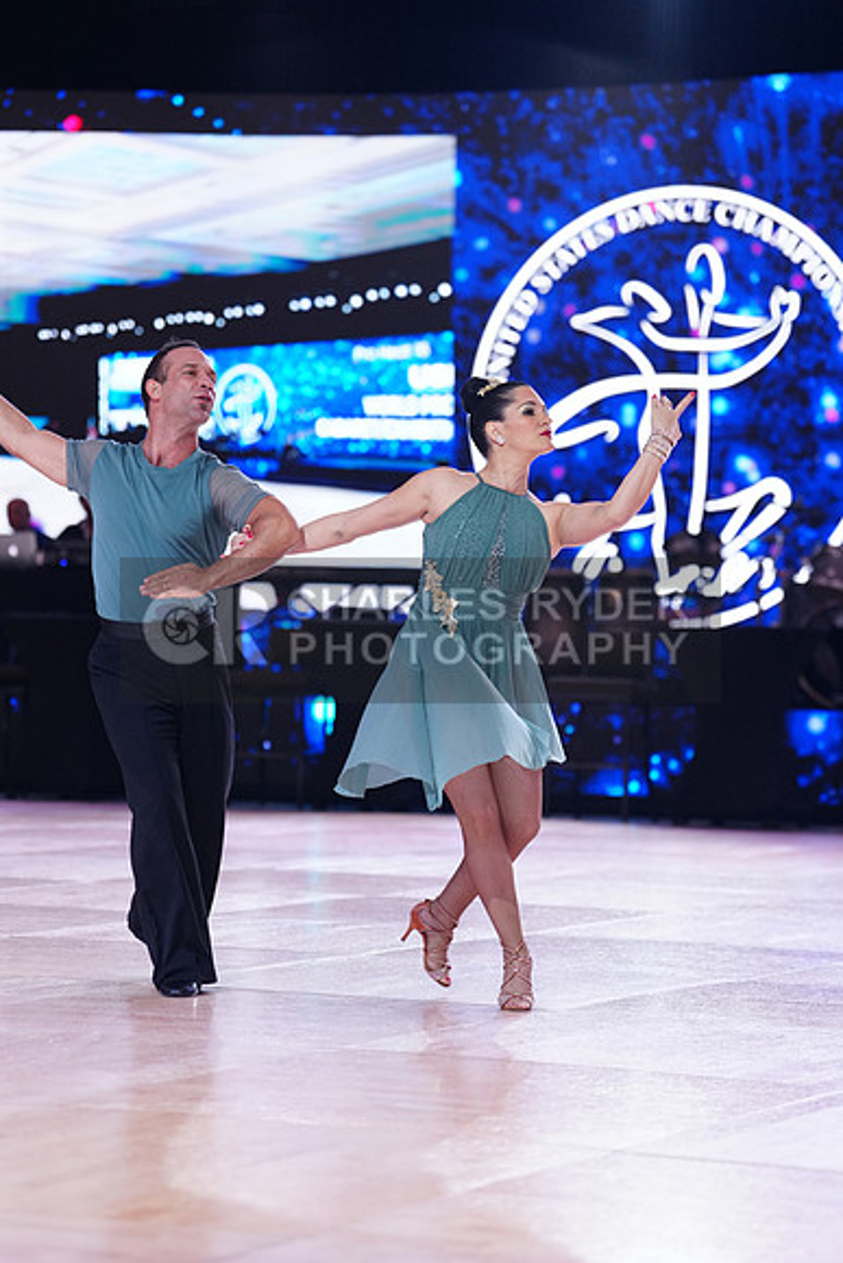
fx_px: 3791
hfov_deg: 12.7
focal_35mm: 108
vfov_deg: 18.9
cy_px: 632
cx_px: 422
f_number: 2.8
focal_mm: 108
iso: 2000
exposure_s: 1/400
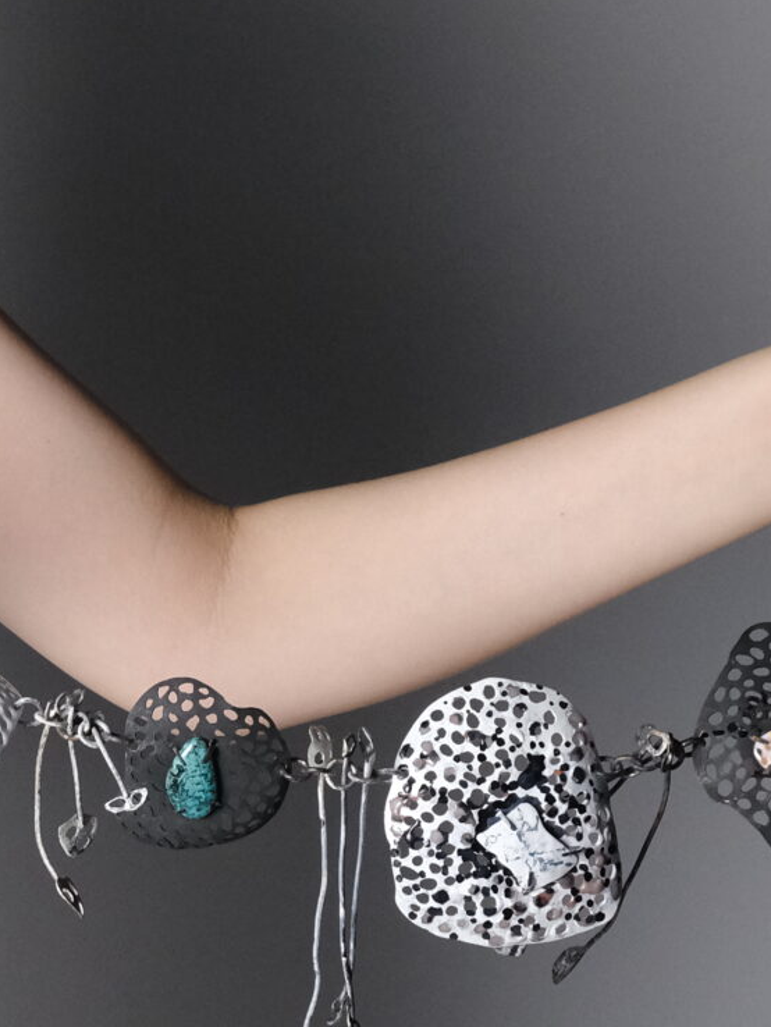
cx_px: -28
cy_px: 779
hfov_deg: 14.5
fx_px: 2968
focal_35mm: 100
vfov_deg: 19.5
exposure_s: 1/250
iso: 2000
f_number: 5
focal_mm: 19.7
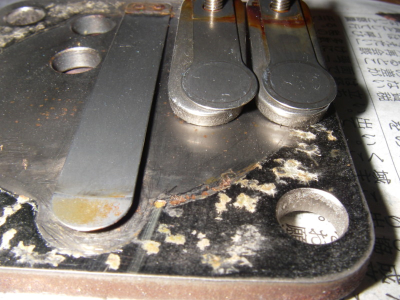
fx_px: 439
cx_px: 200
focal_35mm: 38
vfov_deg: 37.7
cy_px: 150
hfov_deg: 49.0
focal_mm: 6.3
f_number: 6.6
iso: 80
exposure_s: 1/40
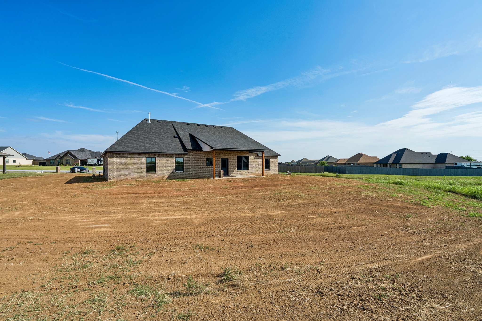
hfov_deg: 96.7
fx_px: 214
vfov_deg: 73.7
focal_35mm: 16
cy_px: 160
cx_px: 241
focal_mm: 16
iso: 200
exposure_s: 1/1000
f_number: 8
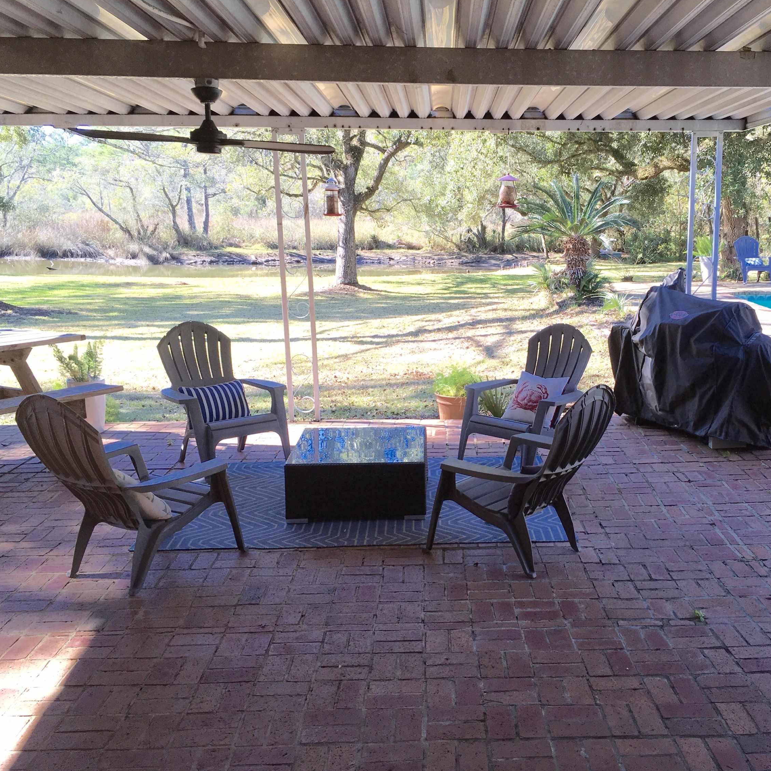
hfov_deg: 46.7
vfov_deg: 47.2
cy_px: 385
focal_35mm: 35
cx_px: 498
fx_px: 882
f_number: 2.2
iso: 25
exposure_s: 1/176
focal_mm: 4.15
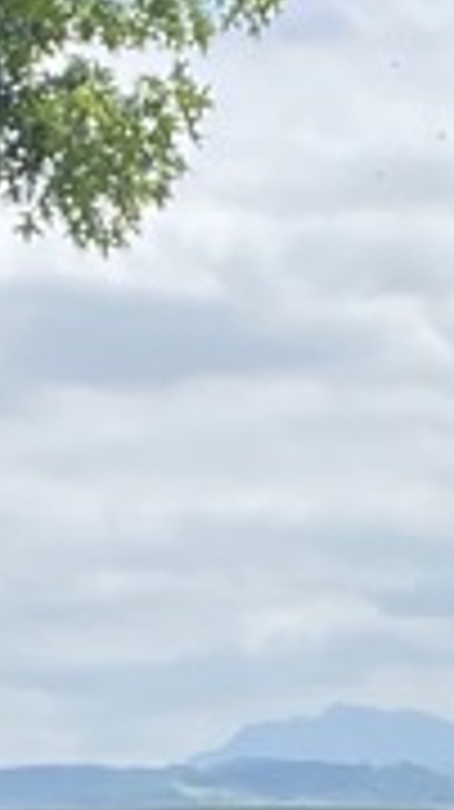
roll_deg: +1.5
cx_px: 701
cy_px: 1616
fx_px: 4310
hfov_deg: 6.0
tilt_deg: -9.2
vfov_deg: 10.0
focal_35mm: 201
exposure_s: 1/1727
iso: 32
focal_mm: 4.25
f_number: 1.8
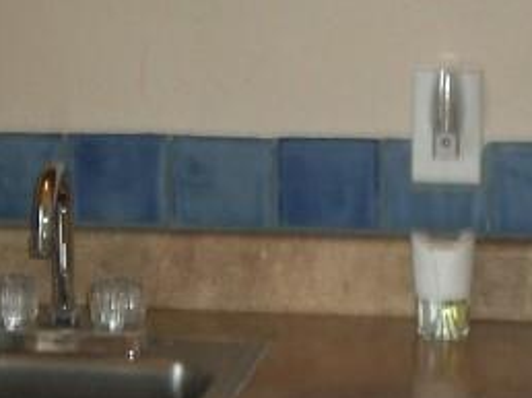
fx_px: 2441
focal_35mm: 159
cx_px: 289
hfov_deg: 12.4
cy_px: 194
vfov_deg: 9.3
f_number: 3.2
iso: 80
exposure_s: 1/40
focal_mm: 7.1
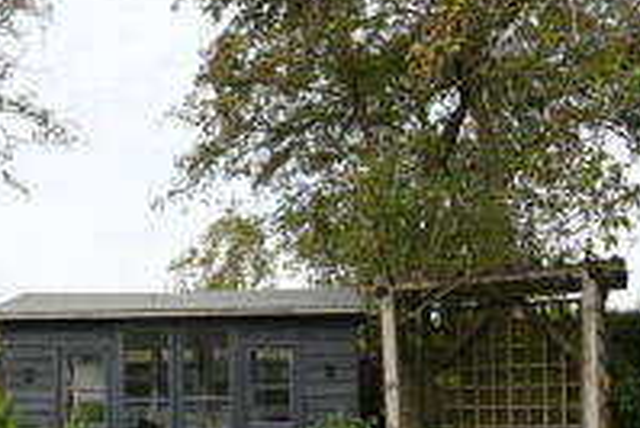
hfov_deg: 45.2
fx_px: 765
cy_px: 356
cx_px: 267
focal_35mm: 43
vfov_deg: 30.3
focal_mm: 18
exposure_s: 1/320
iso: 320
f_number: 9
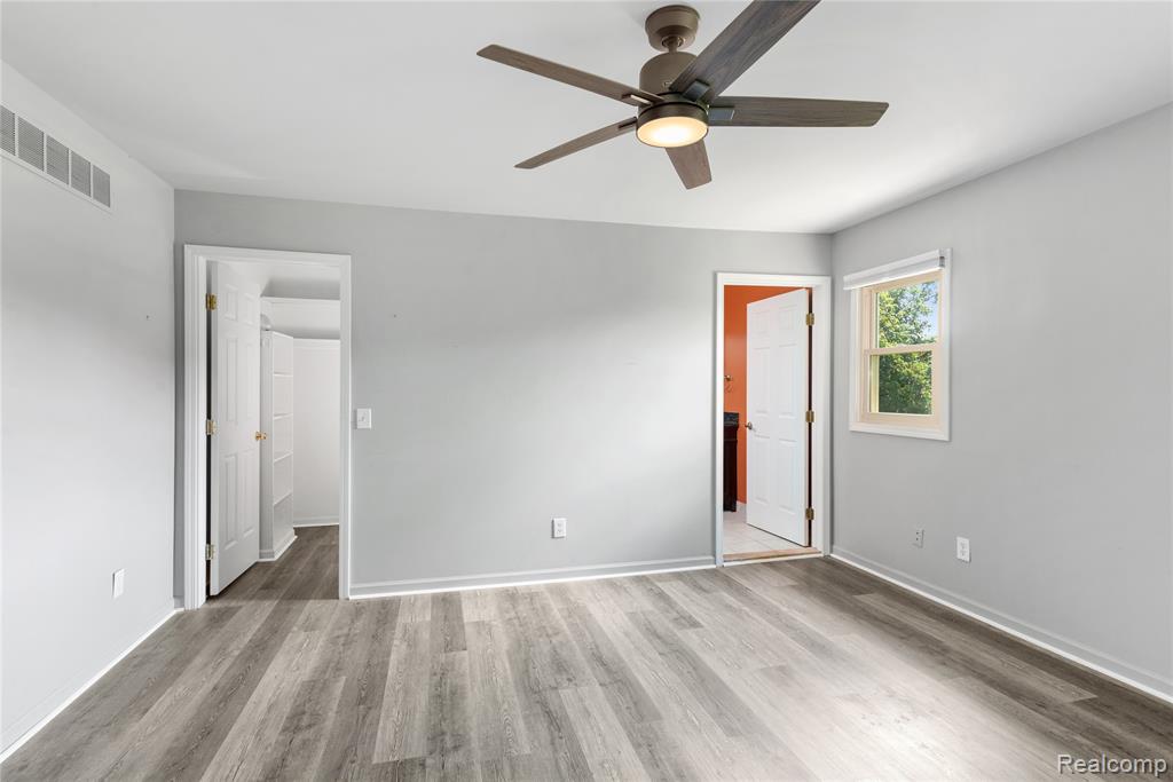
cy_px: 391
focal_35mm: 17
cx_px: 586
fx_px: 554
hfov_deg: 93.3
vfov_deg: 70.5
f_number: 9
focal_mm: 17
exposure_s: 1/2
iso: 400
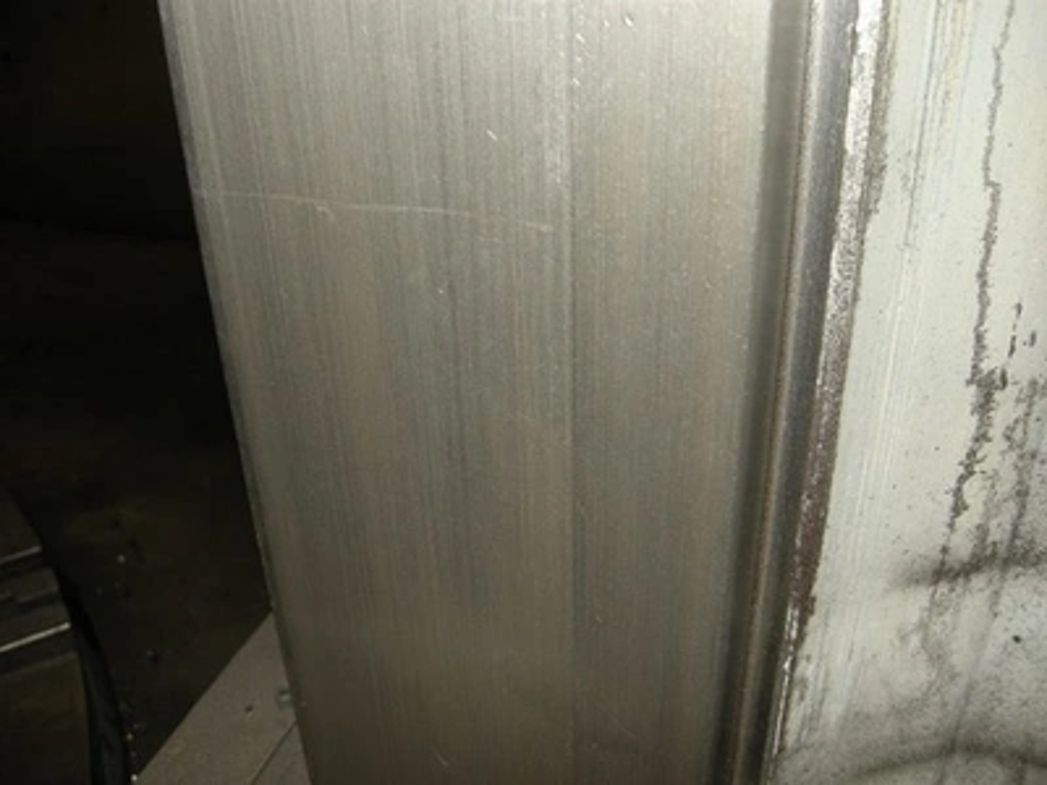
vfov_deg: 40.7
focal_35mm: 35
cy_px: 392
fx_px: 1059
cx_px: 524
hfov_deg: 52.6
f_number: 2.7
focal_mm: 7.5
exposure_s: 1/60
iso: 64
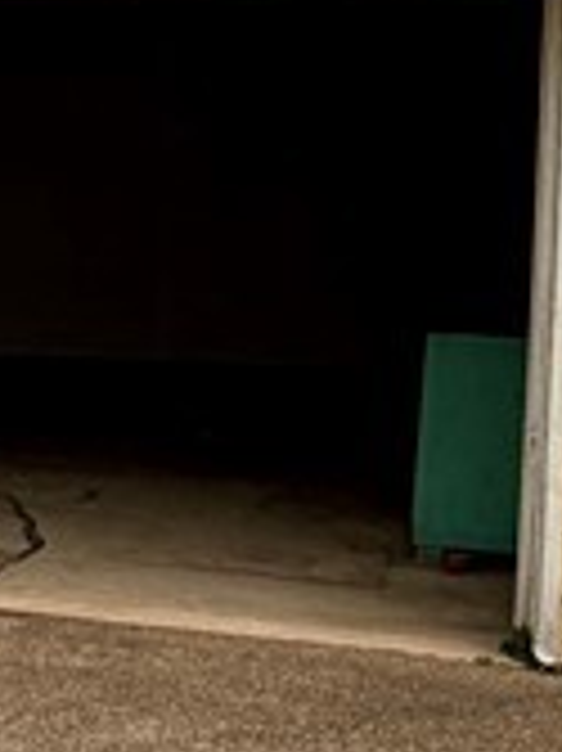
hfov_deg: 16.3
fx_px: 1864
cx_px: -148
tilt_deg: -10.4
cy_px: 365
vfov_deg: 22.8
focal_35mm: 86
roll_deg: -1.6
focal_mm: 2.22
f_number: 2.2
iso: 20
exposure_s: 1/928
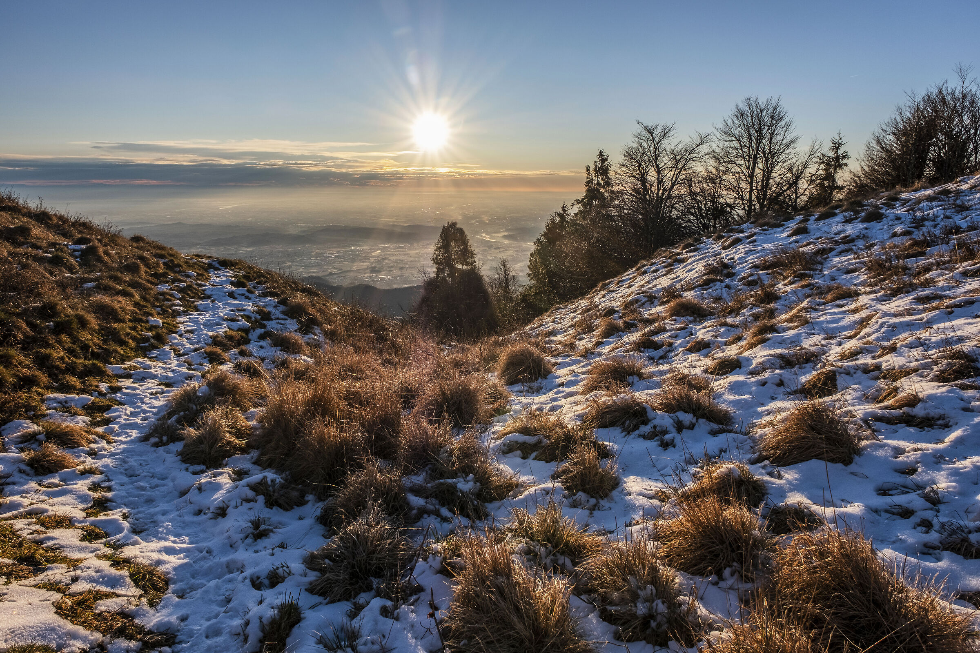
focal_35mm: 24
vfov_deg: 53.1
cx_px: 490
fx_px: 653
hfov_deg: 73.7
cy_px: 326
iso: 400
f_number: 10
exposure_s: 1/200
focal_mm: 16
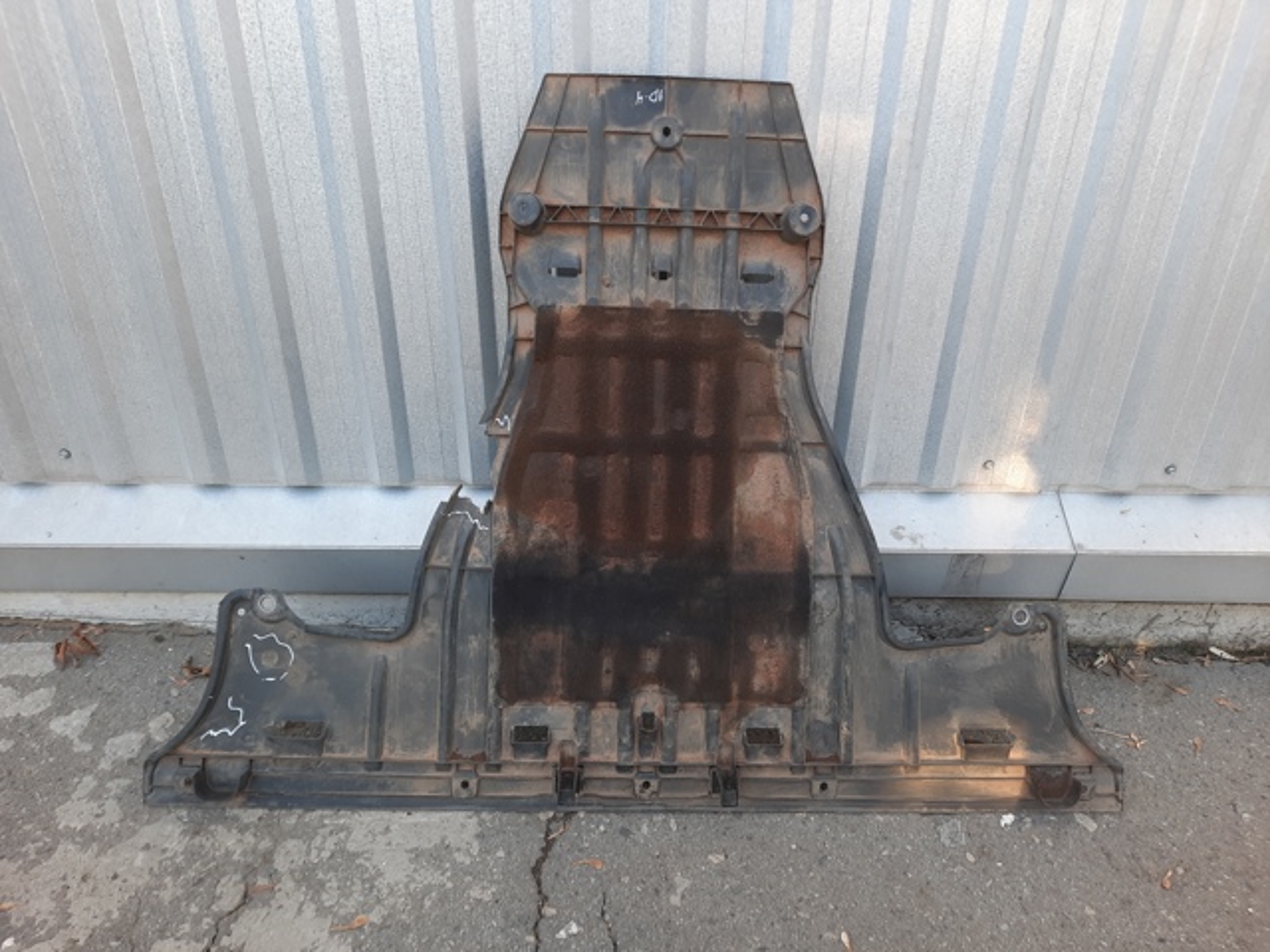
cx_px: 635
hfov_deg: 69.4
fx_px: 917
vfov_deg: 54.9
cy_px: 476
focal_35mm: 25
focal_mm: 4.6
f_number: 2
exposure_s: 1/60
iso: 50
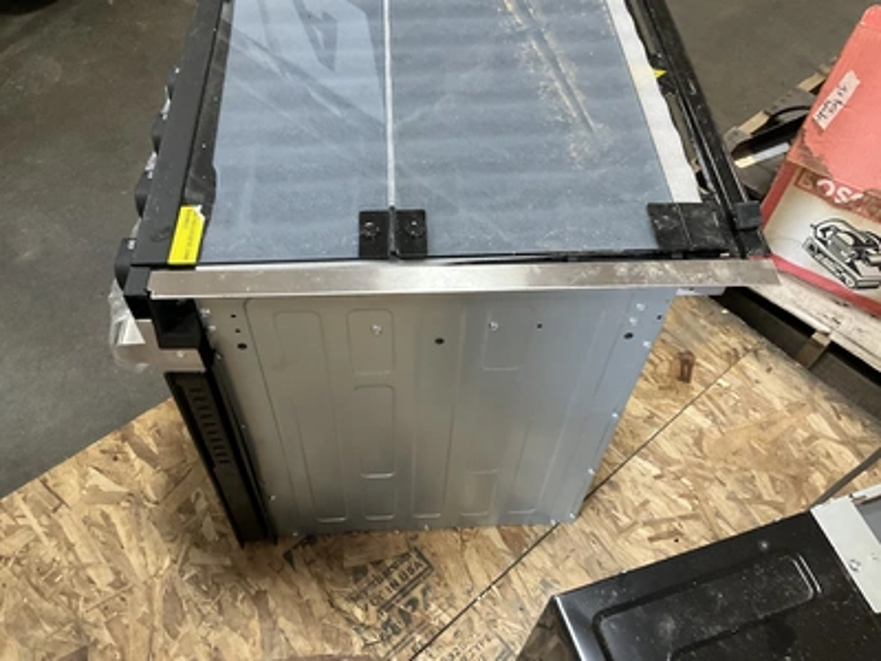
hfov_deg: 61.7
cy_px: 330
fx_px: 738
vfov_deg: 48.2
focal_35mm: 29
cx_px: 440
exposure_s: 1/40
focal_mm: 3
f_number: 1.8
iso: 200
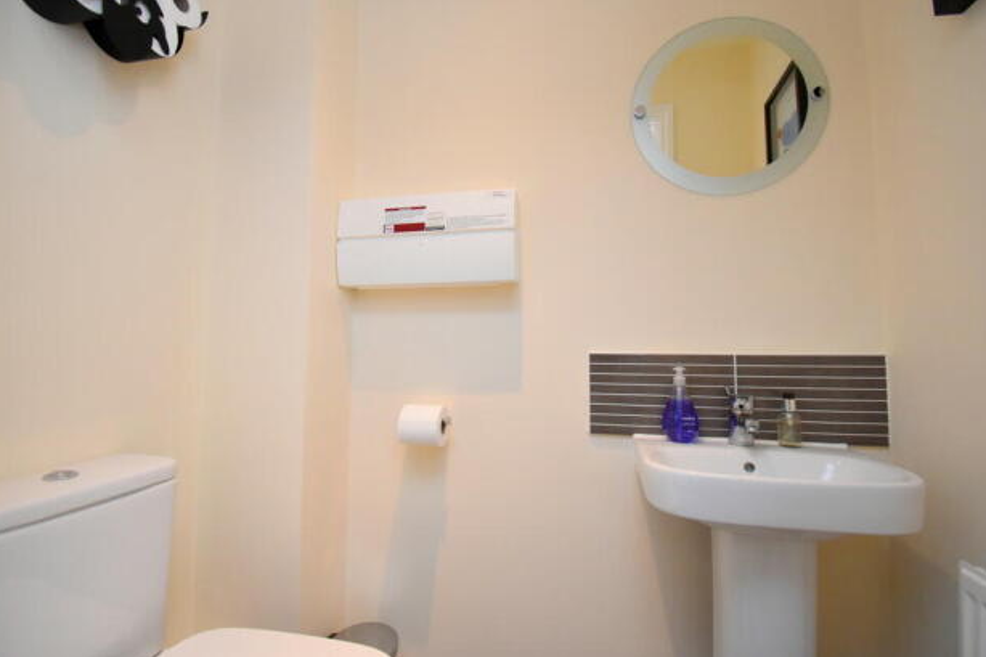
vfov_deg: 73.7
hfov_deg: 96.8
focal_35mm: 16
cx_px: 492
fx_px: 438
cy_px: 322
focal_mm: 10
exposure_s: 1/125
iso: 1100
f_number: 4.5
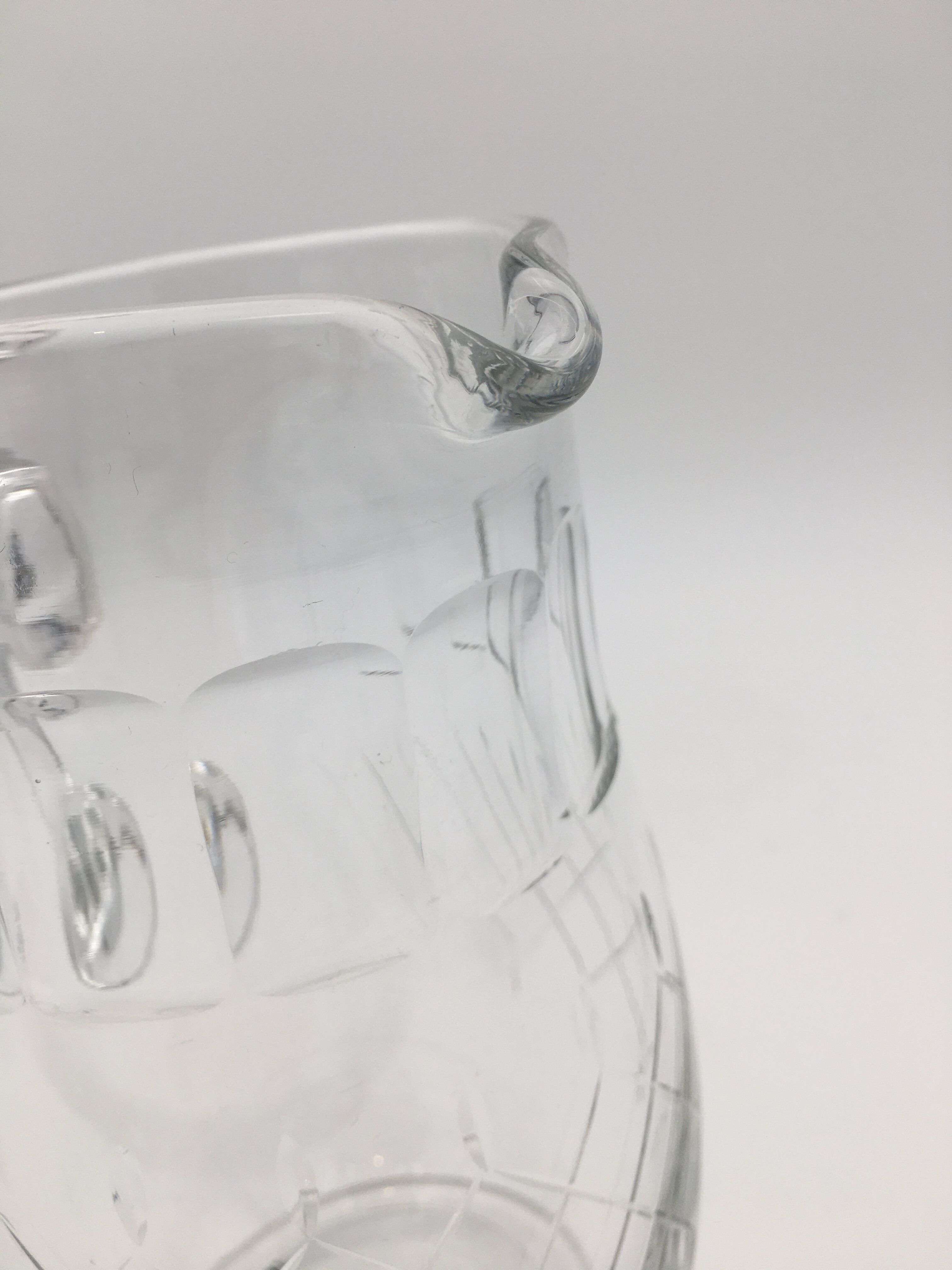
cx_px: 476
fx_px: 1063
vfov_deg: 61.7
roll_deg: +7.1
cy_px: 635
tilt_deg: -21.4
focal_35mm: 29
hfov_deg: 48.2
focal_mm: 4.15
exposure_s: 1/222
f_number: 2.2
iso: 25
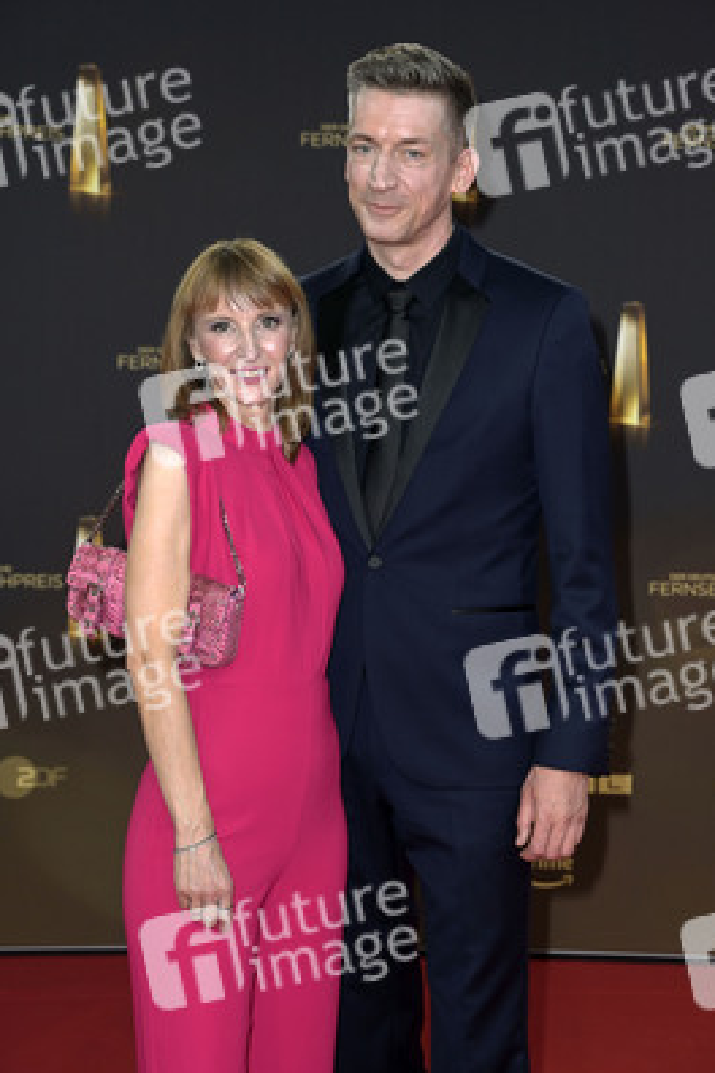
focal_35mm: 101
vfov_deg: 20.2
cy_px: 539
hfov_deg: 13.6
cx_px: 358
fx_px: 3009
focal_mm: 100
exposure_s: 1/250
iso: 800
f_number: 6.3
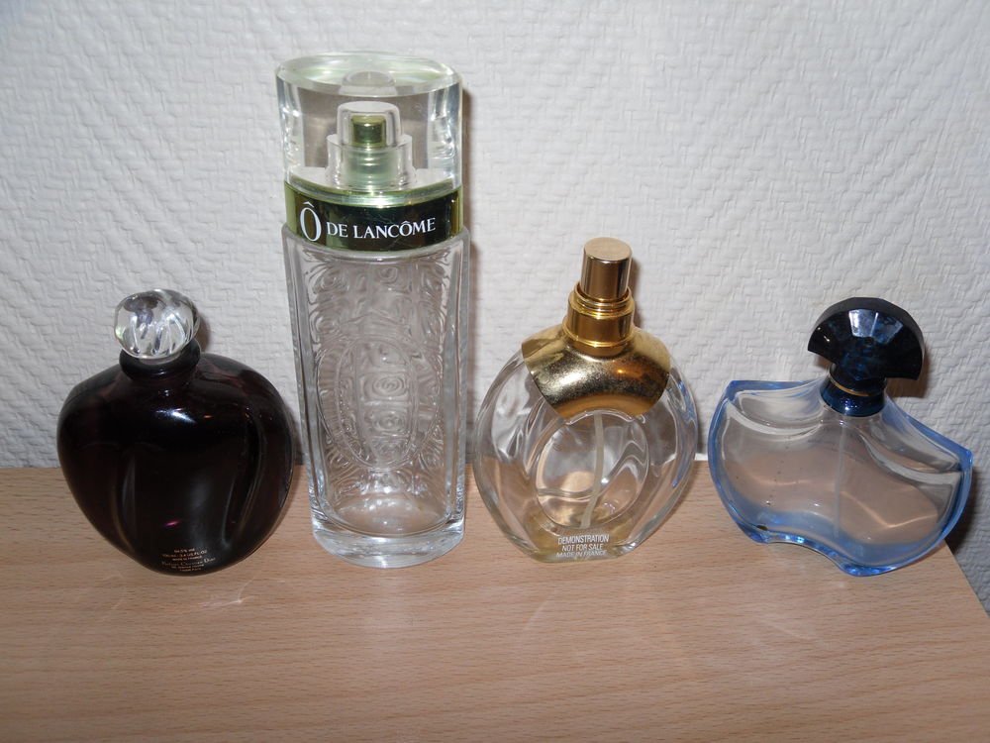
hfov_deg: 52.6
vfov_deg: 40.7
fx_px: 1001
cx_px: 495
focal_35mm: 35
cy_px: 372
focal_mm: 6.3
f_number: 3.5
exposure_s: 1/45
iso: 80
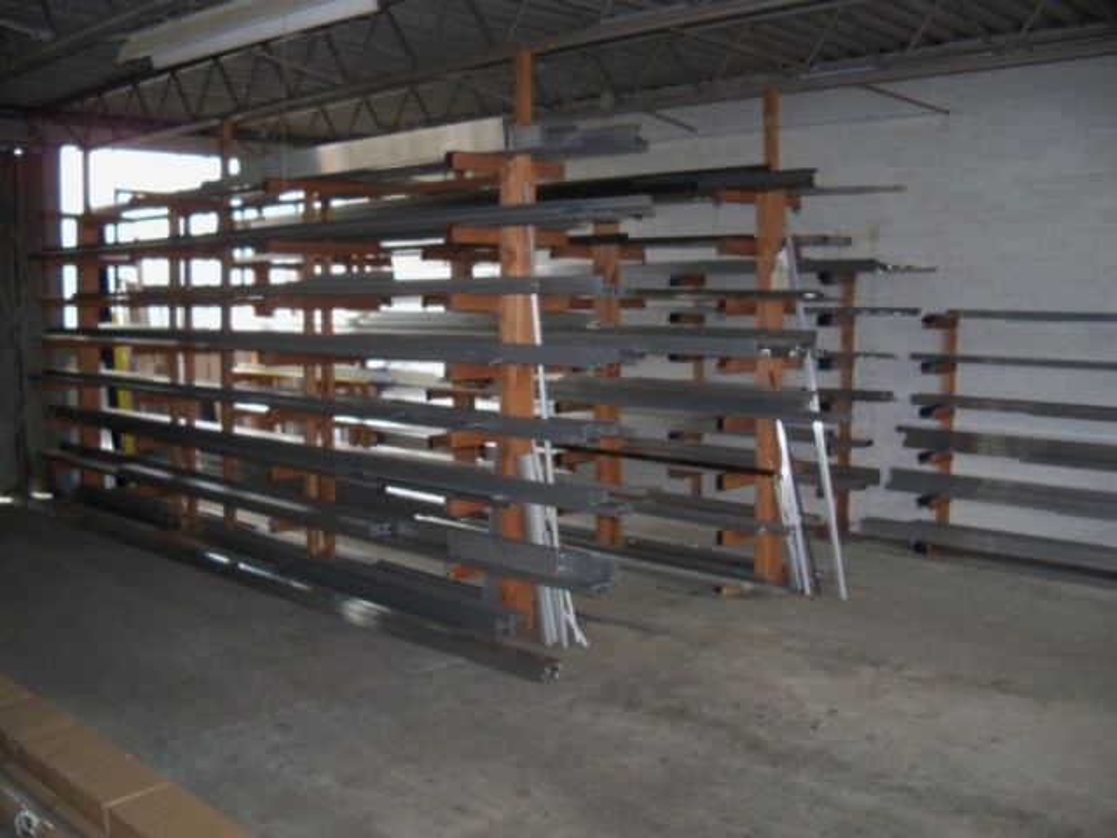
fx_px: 1129
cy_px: 419
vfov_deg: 40.7
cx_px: 558
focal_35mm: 35
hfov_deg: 52.6
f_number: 3.5
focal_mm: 6.2
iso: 320
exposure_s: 1/30
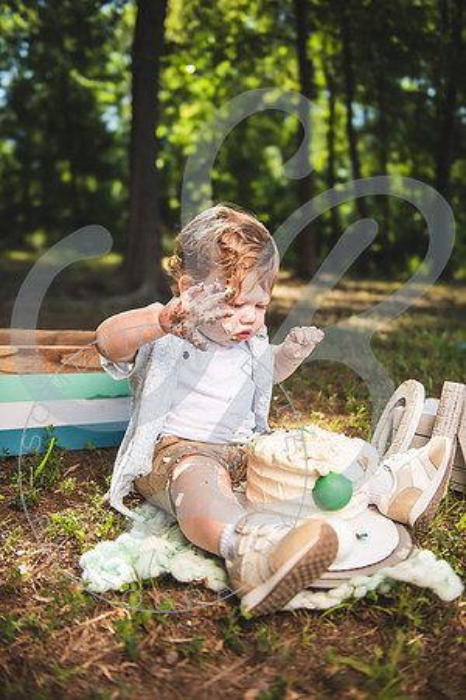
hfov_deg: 41.1
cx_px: 233
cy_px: 350
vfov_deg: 58.7
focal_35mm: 32
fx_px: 621
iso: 100
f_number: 2.8
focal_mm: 32
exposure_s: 1/800
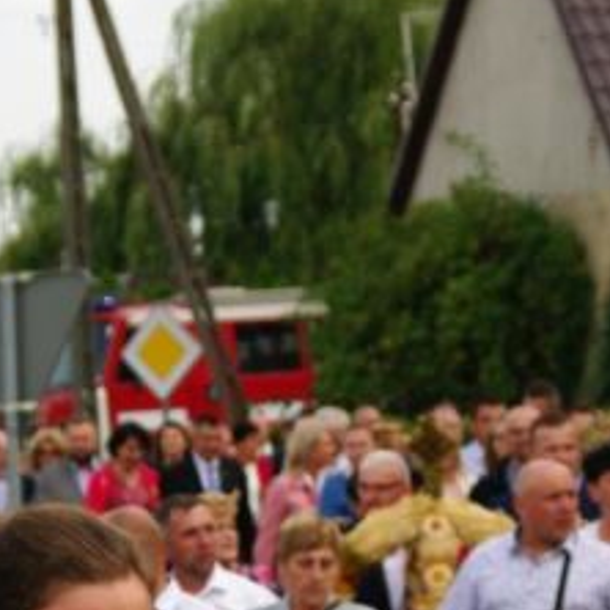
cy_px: 670
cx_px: 280
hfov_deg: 6.9
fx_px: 5084
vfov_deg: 6.8
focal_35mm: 255
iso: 280
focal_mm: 58
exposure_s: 1/750
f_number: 5.6
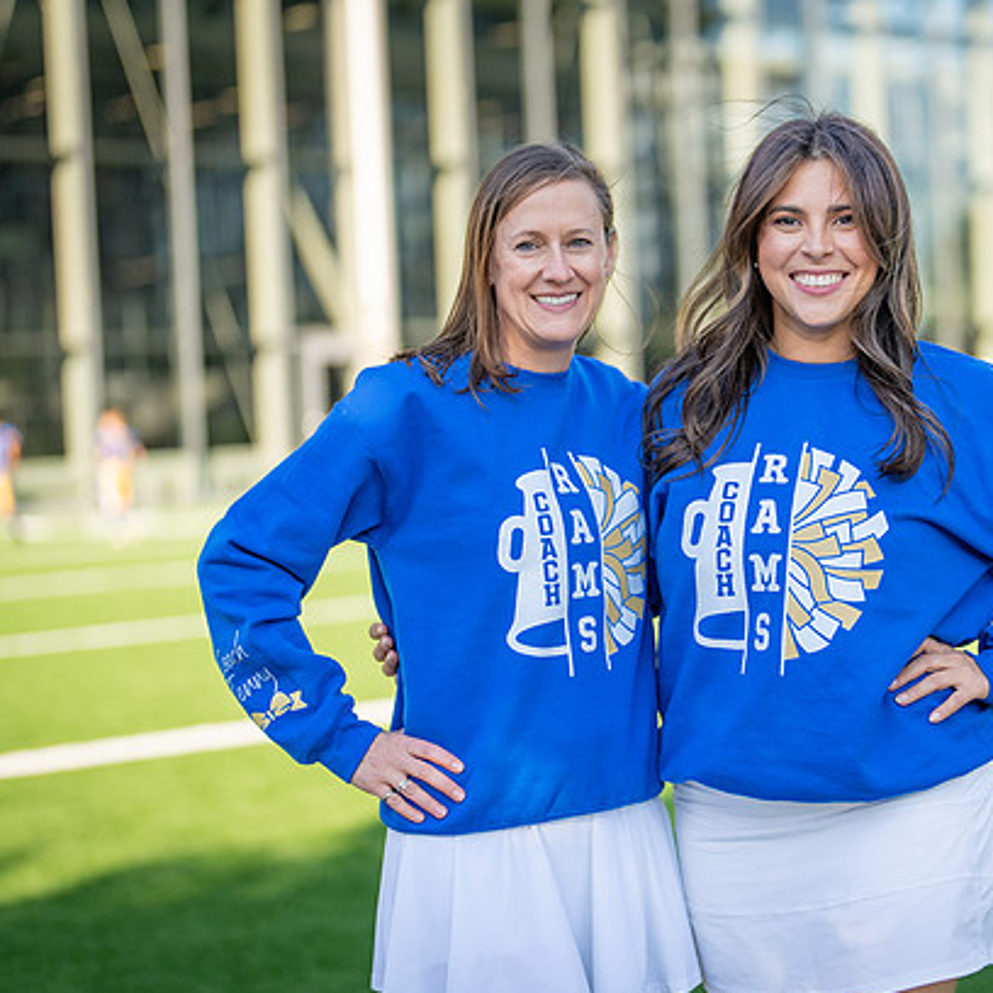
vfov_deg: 23.4
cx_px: 687
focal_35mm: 74
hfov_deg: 23.2
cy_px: 463
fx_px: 2402
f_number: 1.2
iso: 100
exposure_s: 1/2500
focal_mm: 50
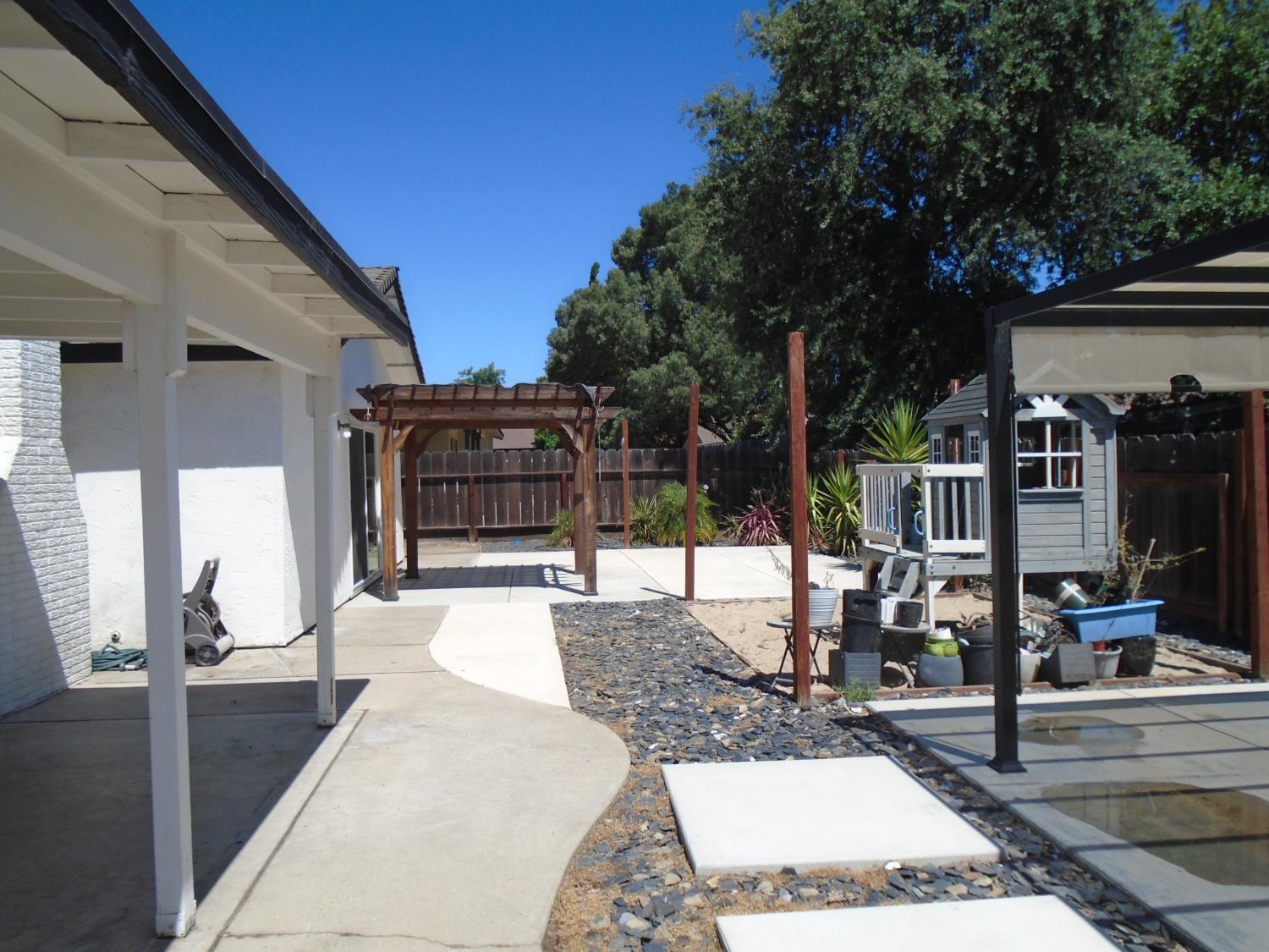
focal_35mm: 26
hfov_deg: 67.3
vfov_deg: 53.1
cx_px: 634
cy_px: 476
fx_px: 953
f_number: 8
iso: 100
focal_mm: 4.6
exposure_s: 1/250
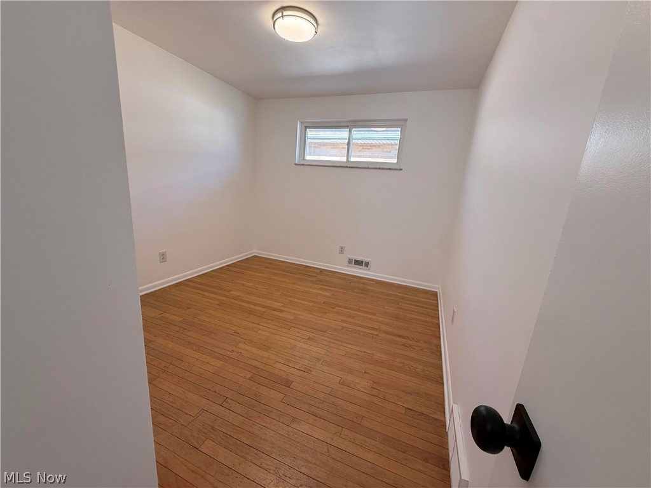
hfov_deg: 102.1
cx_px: 326
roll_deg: -4.6
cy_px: 244
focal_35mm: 14
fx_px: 263
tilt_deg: -11.3
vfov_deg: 85.7
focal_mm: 2.22
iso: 100
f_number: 2.2
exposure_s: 1/120
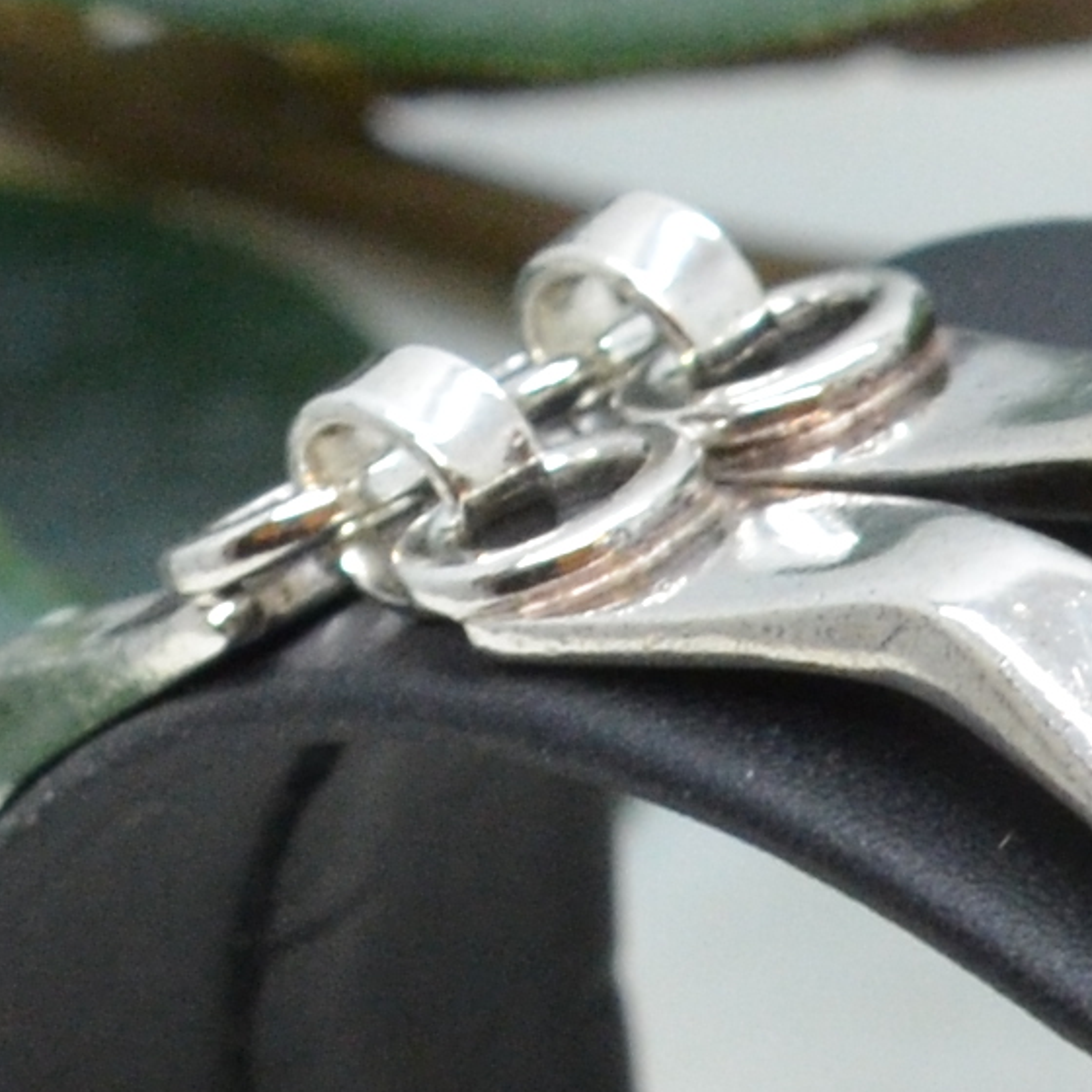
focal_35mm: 448
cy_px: 2085
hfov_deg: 3.8
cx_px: 2769
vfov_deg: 3.9
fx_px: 15989
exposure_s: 1/125
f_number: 9
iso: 1000
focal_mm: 40
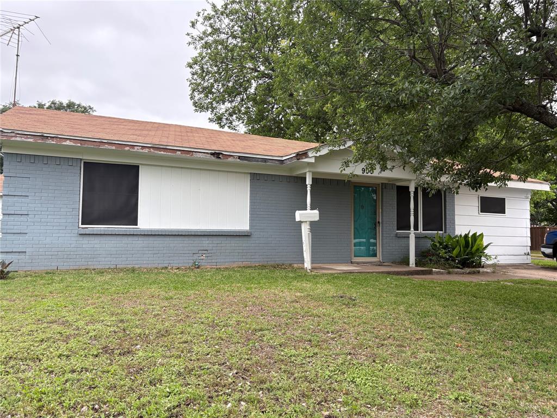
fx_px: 418
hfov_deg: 67.3
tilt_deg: +3.2
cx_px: 278
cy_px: 209
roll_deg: -0.2
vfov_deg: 53.1
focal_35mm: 26
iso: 64
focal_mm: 5.96
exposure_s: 1/275
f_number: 1.6
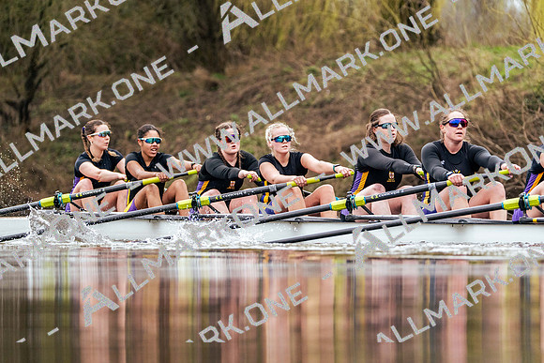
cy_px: 182
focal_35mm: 365
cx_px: 272
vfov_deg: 3.8
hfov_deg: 5.6
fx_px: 5517
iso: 2500
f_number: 6.3
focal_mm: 365
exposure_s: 1/2000
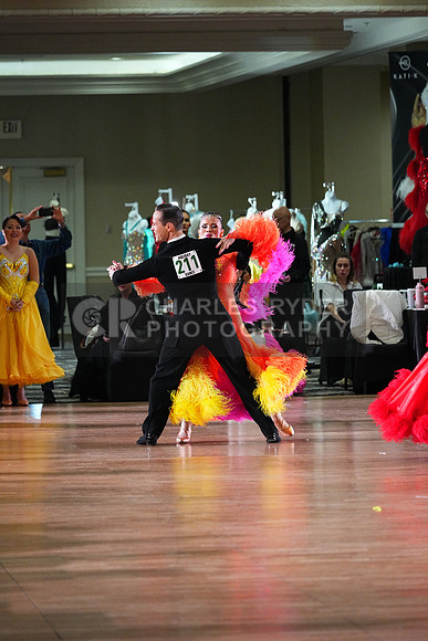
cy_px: 320
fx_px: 3564
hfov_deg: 6.9
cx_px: 214
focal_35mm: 200
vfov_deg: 10.3
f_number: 4
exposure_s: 1/400
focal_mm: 200
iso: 6400
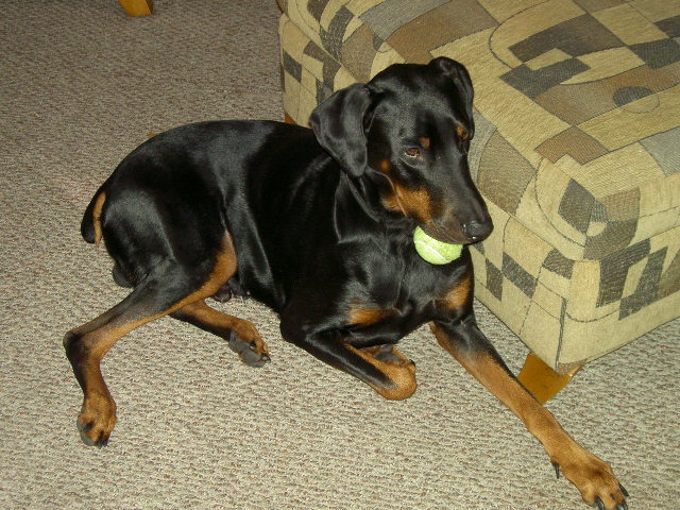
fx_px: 1080
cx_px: 340
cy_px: 255
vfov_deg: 26.6
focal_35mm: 55
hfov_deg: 34.9
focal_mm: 11.3
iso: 200
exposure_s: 1/60
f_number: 3.3
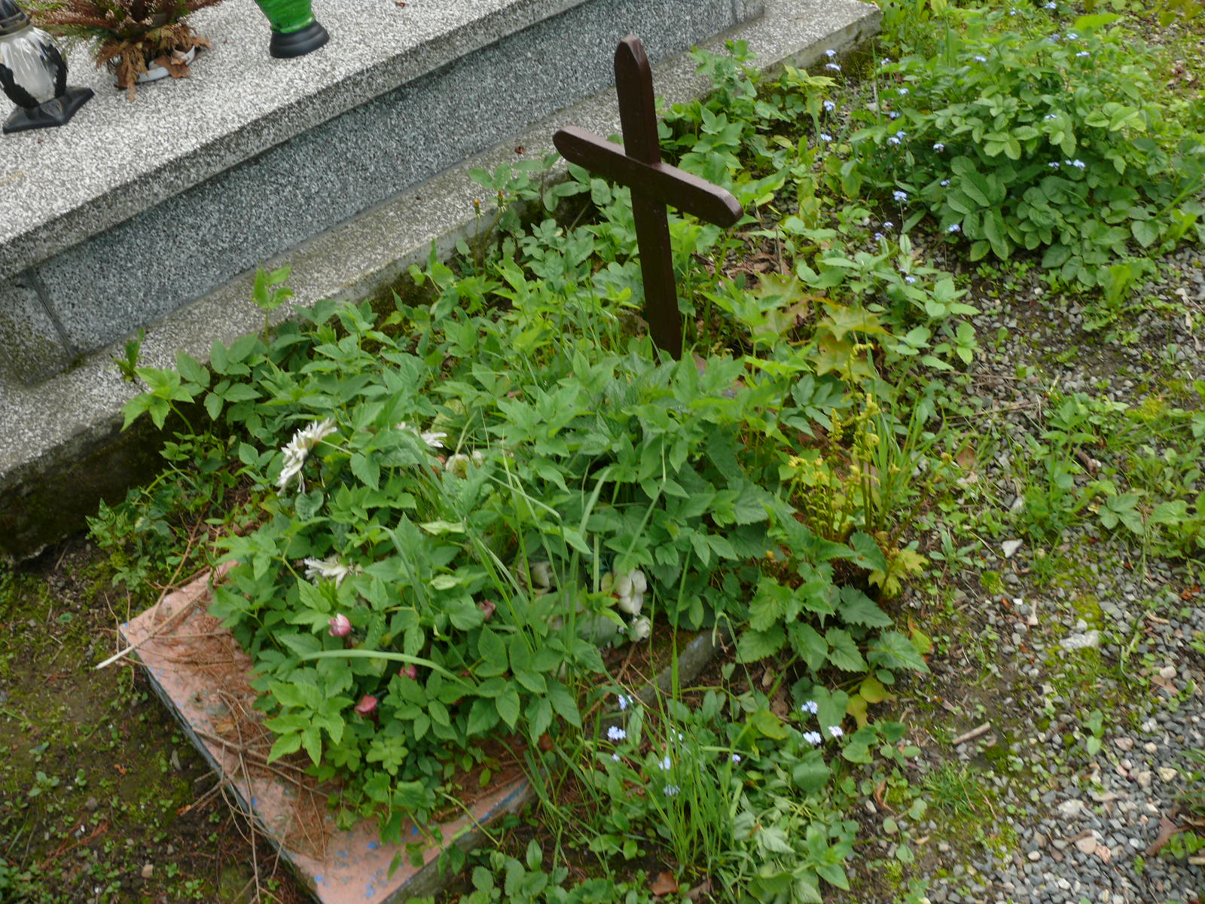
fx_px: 1218
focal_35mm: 35
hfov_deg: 52.6
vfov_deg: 40.7
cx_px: 602
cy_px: 452
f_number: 4
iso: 100
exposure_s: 1/125
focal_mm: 7.4
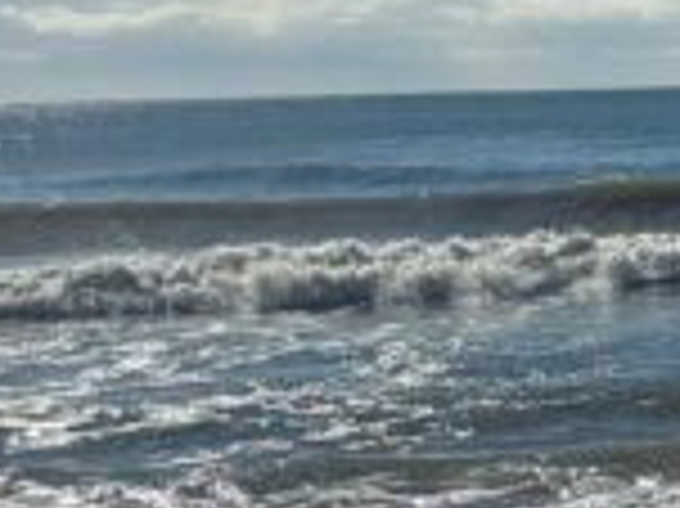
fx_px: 3199
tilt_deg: -1.7
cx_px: 1837
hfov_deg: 10.0
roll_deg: +1.0
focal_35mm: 163
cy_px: 162
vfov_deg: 9.1
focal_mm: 6.76
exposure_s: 1/14286
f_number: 1.78
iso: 64
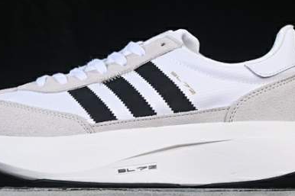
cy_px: 73
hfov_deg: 14.5
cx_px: 149
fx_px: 1163
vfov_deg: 9.6
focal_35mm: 142
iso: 160
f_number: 8
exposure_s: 1/80
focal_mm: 50
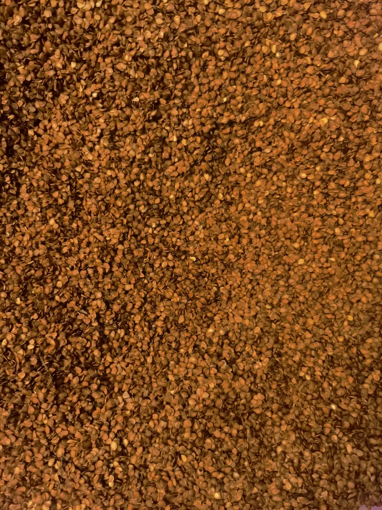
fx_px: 397
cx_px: 191
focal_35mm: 27
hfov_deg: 51.3
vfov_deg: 65.3
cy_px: 255
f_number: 1.4
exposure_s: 1/20
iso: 1000
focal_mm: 6.98
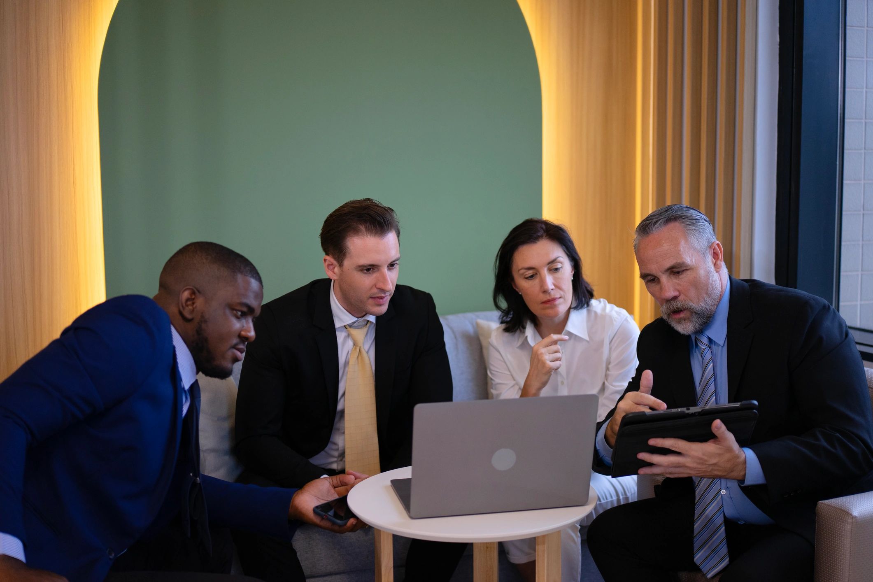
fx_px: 1091
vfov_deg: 29.9
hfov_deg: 43.6
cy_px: 291
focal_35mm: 45
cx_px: 436
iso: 500
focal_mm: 45
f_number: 1.8
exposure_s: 1/500
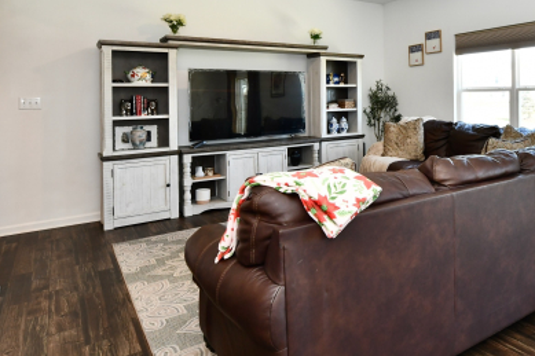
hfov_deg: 64.2
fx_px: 401
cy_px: 107
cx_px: 388
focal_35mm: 27
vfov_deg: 46.8
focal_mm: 14
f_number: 6.3
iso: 640
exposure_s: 1/60
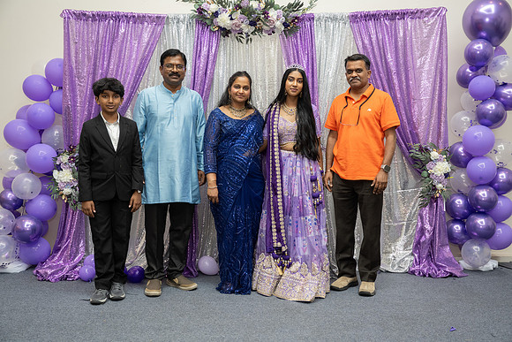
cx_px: 256
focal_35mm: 35
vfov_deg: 37.7
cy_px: 171
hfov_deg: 54.2
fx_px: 500
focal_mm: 35
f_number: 3.5
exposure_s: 1/160
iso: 1000
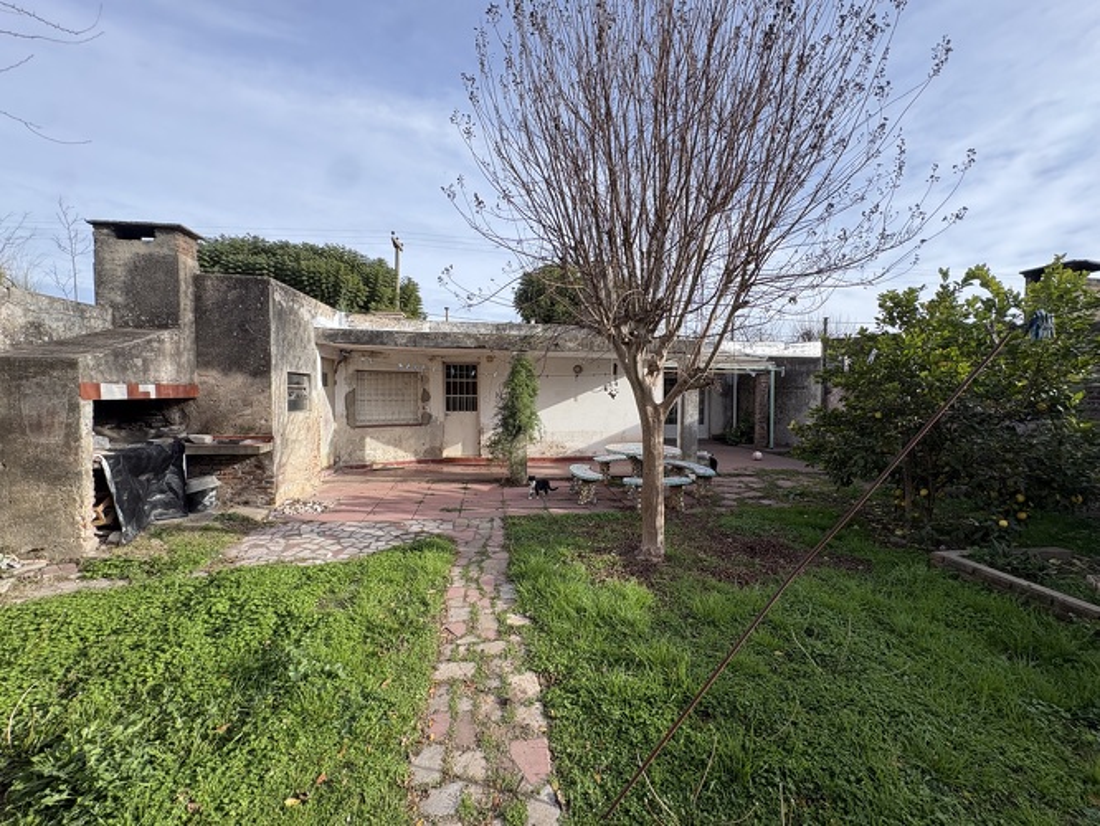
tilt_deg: -2.3
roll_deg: -0.1
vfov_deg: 85.7
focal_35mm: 14
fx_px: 445
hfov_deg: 102.0
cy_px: 413
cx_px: 550
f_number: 2.2
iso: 40
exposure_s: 1/713
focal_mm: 2.22
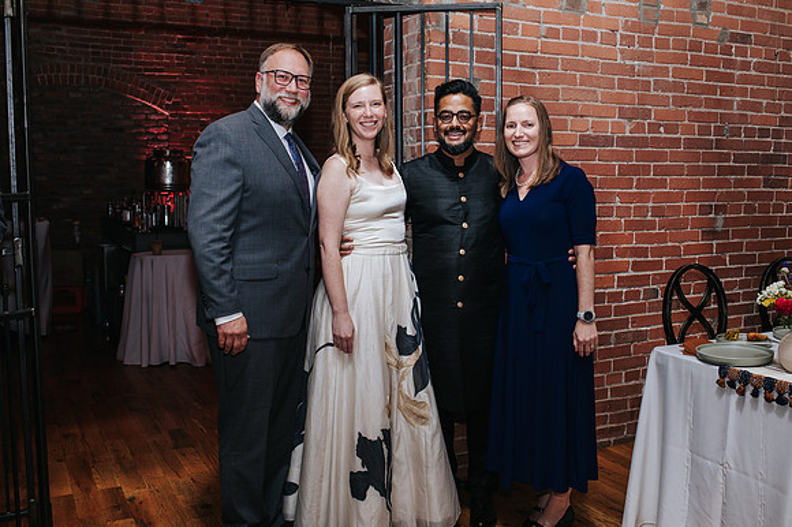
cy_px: 252
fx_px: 823
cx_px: 413
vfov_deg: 35.5
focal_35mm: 37
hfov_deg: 51.4
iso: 800
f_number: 4
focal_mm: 35
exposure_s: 1/200
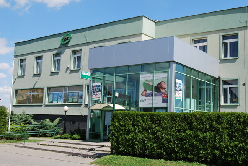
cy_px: 83
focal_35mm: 43
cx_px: 152
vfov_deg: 31.5
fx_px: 294
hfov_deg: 45.4
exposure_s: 1/250
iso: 100
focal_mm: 23
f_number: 8
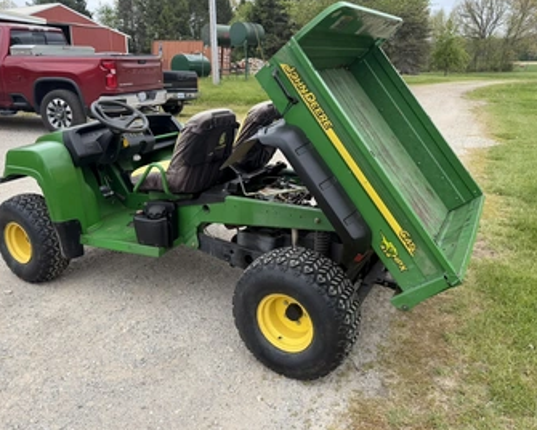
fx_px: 445
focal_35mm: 28
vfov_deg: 51.5
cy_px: 202
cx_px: 248
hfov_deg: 62.1
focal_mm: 6.76
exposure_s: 1/868
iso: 100
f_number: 1.78
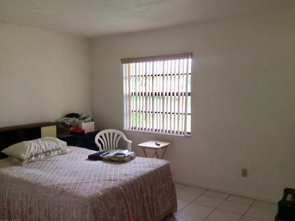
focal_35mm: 33
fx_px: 281
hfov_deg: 55.4
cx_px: 150
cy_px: 111
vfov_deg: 42.9
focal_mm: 3.3
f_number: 2.4
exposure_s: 1/30
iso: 32
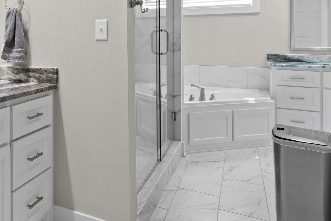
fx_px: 313
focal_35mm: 34
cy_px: 39
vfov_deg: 37.2
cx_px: 46
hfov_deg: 50.8
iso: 200
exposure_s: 1/2
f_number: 9
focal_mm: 10
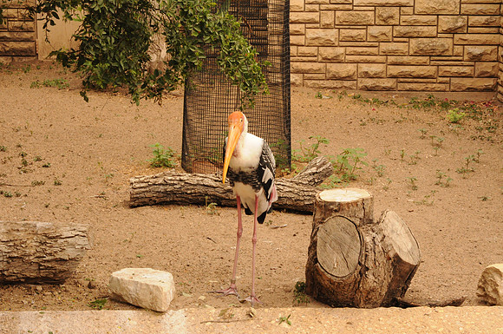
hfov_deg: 19.5
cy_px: 167
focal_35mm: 105
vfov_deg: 13.0
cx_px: 252
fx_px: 1465
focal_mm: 70
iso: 1600
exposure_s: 1/200
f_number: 20
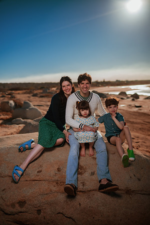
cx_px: 75
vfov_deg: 54.4
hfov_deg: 37.9
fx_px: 219
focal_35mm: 35
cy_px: 112
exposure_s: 1/8000
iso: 50
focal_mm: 35
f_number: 2
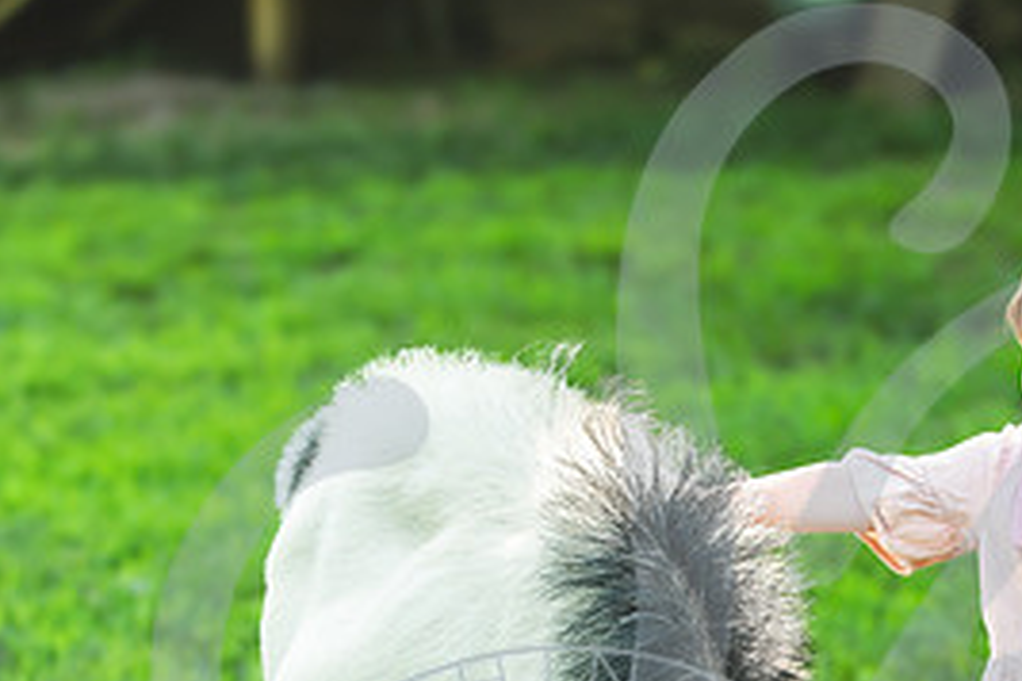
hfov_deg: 11.0
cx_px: 758
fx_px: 5308
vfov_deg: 7.3
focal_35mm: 187
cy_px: 717
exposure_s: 1/160
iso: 200
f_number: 2.8
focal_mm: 86
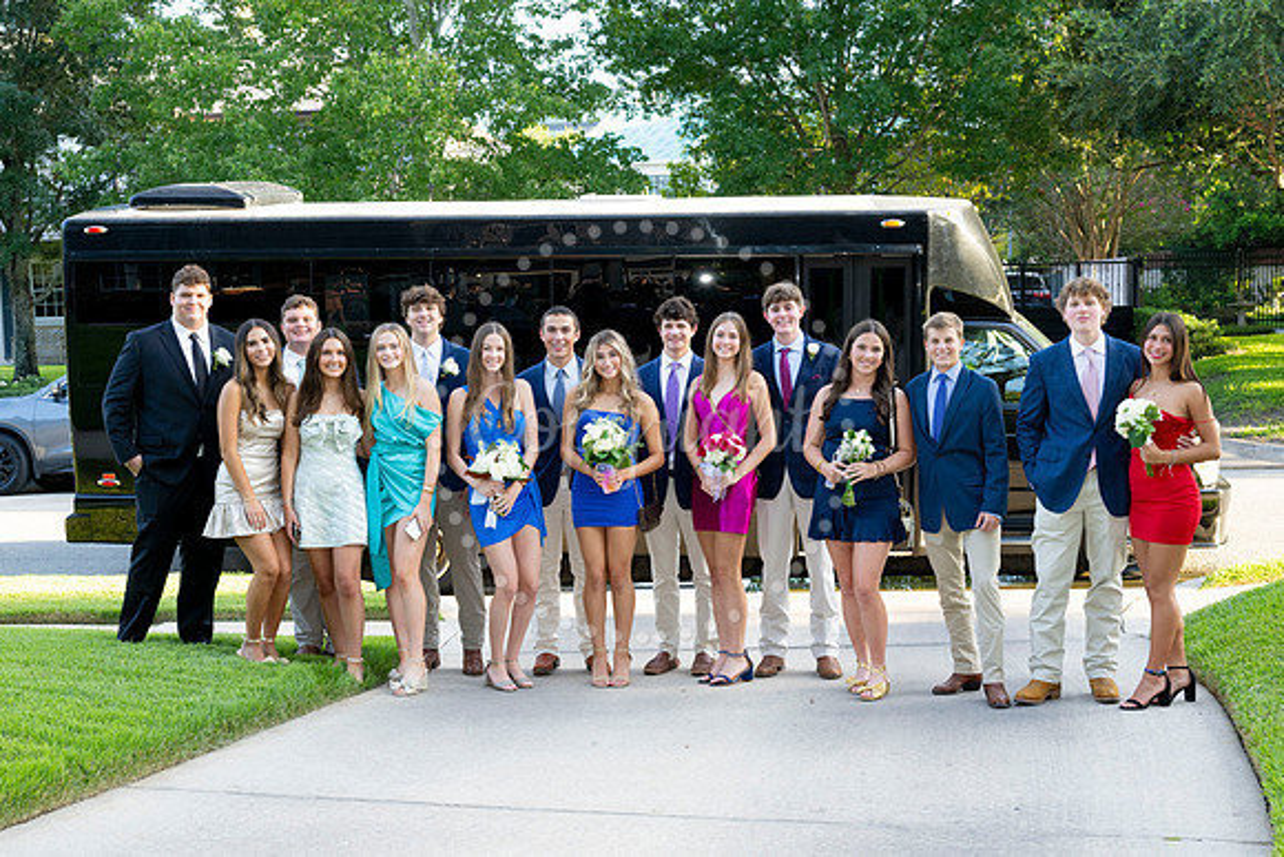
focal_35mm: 45
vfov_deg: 29.7
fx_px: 1616
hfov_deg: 43.3
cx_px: 626
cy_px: 429
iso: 400
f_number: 7.1
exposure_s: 1/100
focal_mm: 42
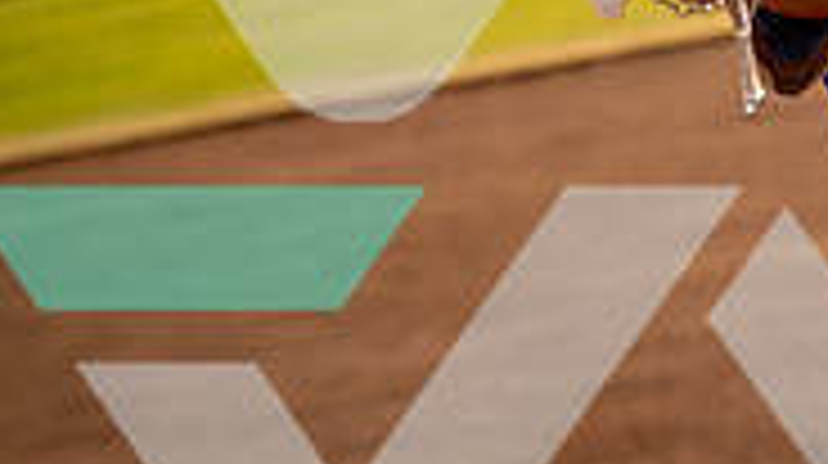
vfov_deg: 7.0
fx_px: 3772
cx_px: 1116
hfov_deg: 12.1
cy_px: -119
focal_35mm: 172
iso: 100
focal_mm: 52
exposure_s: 1/250
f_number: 5.6
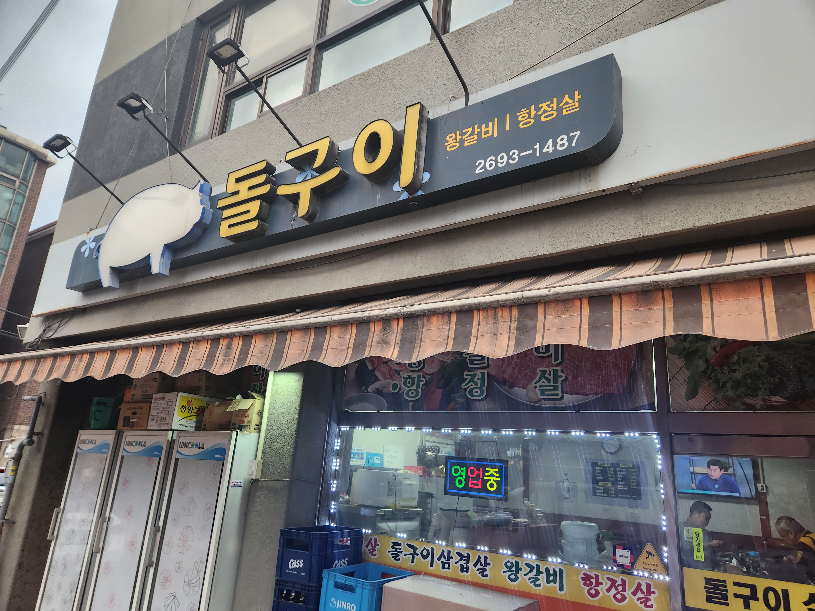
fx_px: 542
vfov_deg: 58.9
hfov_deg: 73.9
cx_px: 408
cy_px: 306
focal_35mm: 23
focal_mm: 5.4
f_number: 1.8
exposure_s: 1/120
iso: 100
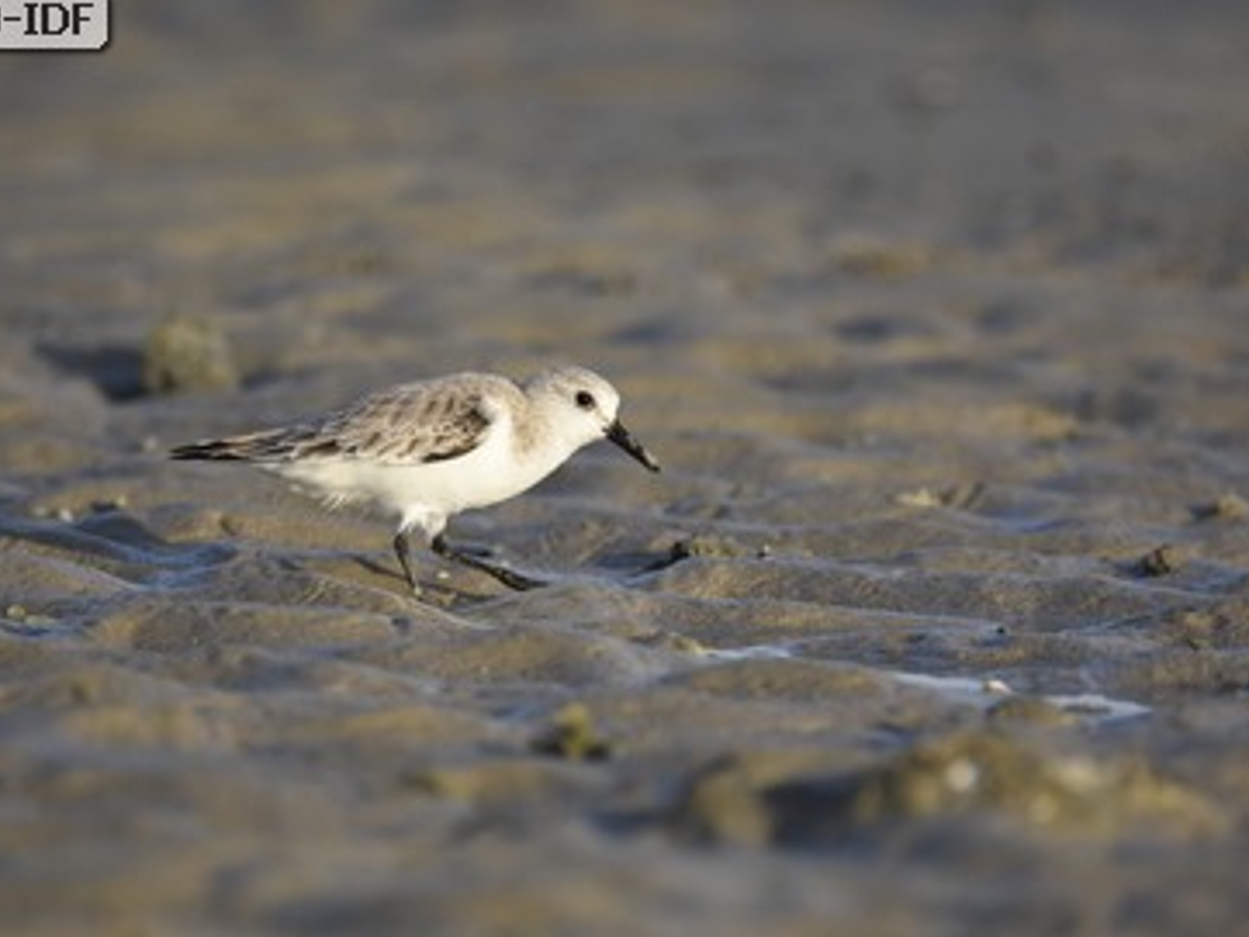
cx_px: 571
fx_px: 35444
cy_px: 468
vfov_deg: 1.5
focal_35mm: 982
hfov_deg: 2.0
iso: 1000
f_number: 6.3
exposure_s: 1/2500
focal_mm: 600
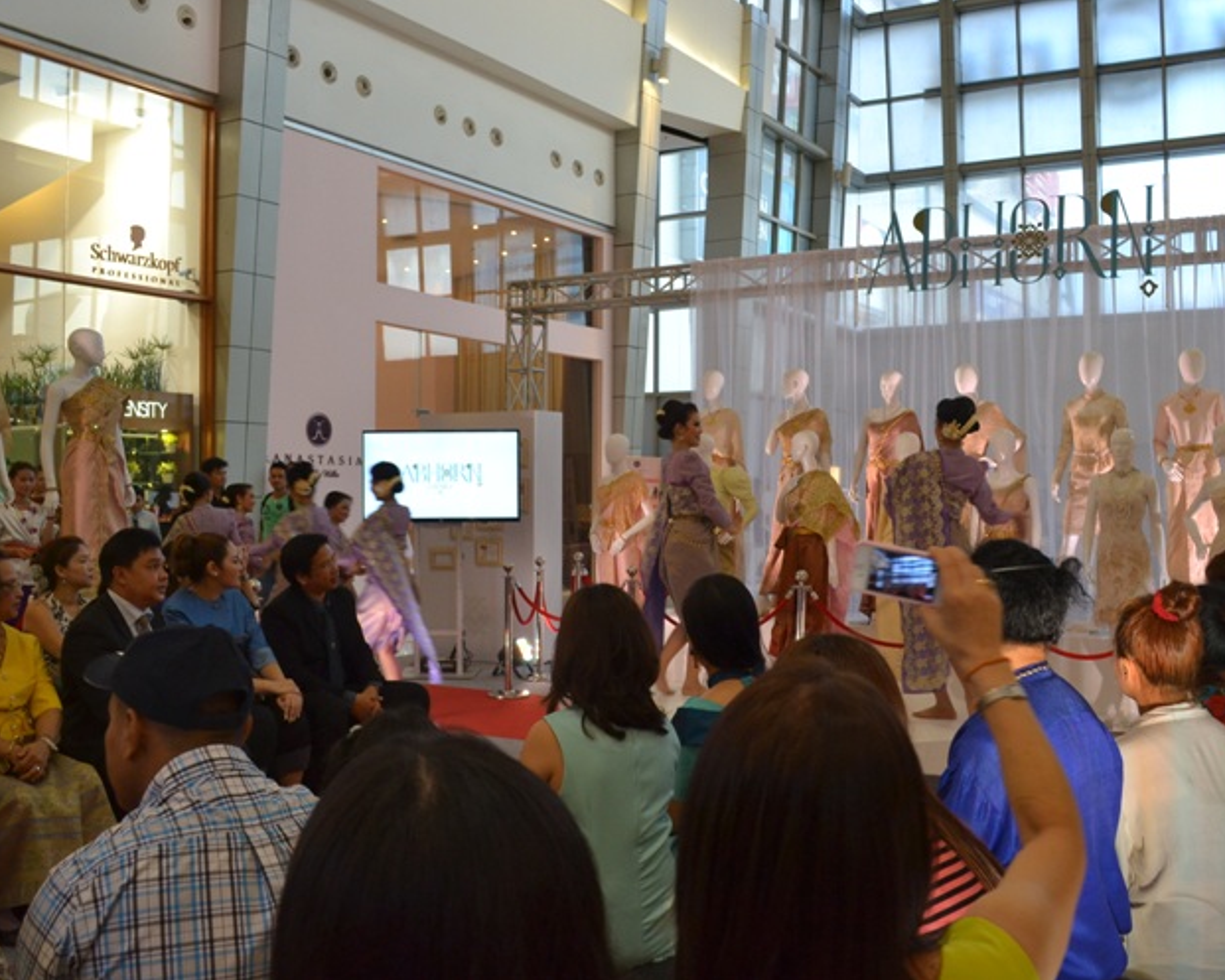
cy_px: 491
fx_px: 1233
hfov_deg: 52.7
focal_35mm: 34
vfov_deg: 43.4
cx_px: 686
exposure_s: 1/30
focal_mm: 20
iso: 900
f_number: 7.1
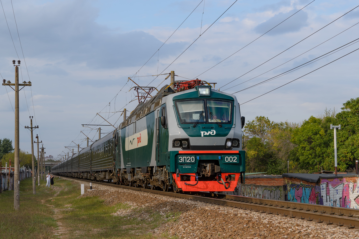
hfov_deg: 31.0
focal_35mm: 65
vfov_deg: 20.9
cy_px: 120
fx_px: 648
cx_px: 180
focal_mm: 65
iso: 320
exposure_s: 1/500
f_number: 7.1
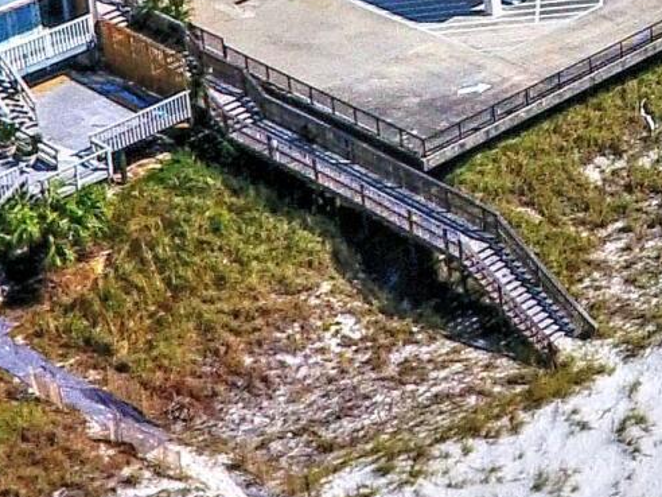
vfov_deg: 10.6
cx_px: 1596
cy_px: -640
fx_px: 2333
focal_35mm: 122
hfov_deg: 12.6
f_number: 2.8
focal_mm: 3.6
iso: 100
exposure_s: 1/3049
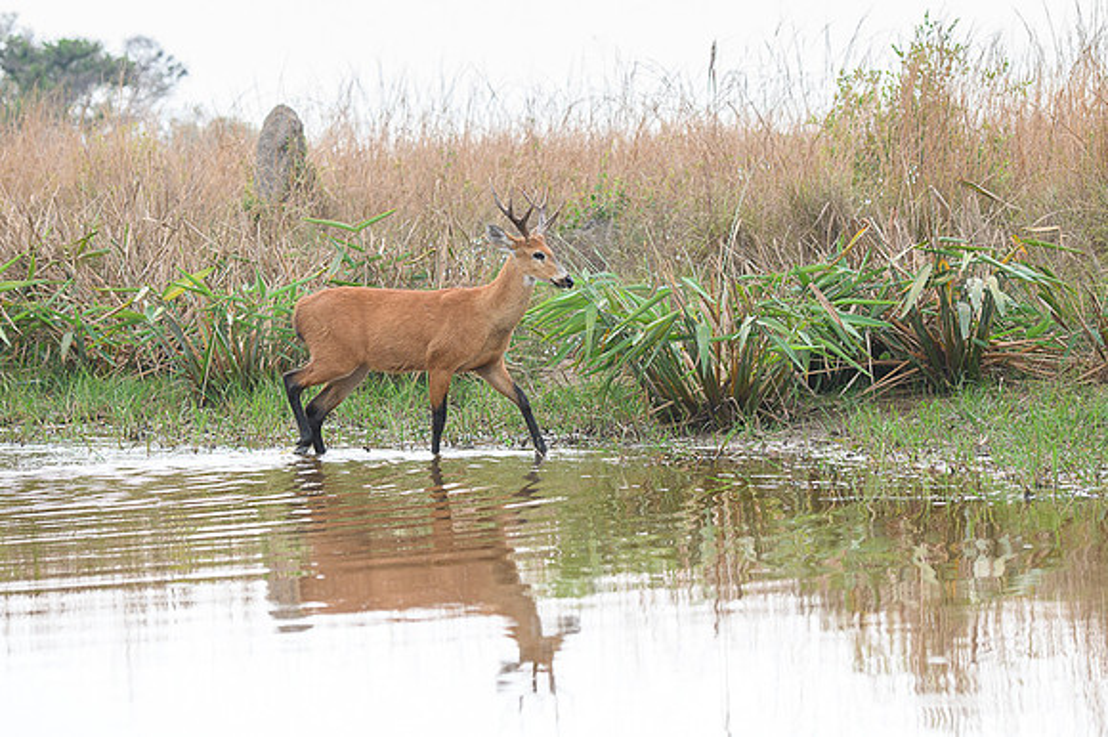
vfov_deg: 10.0
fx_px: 4220
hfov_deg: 15.0
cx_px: 554
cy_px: 255
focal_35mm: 137
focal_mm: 105
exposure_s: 1/2000
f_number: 4
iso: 640
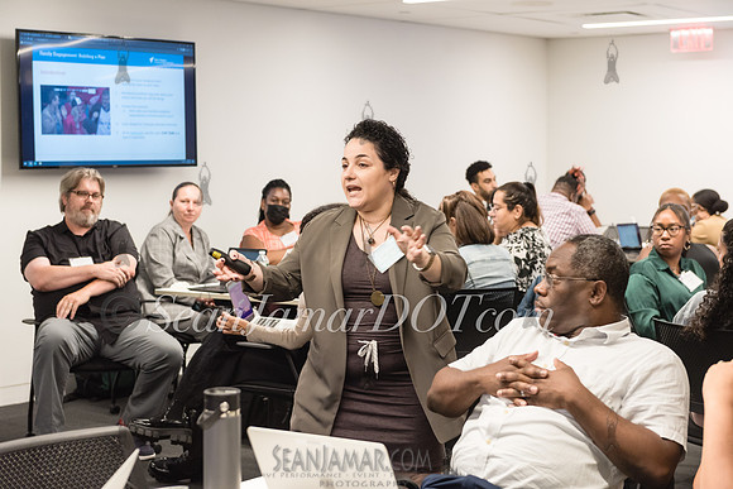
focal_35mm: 70
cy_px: 244
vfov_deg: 19.5
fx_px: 1426
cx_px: 366
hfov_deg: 28.8
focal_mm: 70
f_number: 4.5
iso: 2500
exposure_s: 1/200
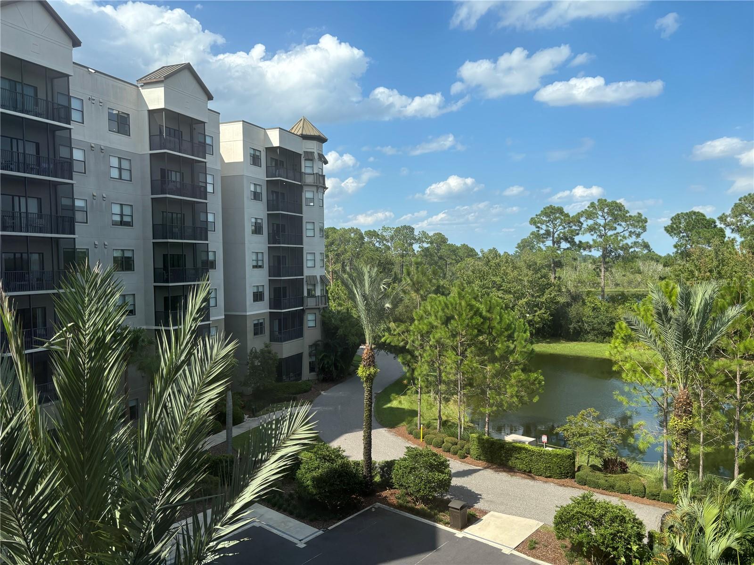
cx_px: 377
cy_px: 282
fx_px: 566
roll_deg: +0.5
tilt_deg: -2.8
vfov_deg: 53.1
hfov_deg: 67.3
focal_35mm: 26
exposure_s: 1/2151
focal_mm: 5.96
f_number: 1.6
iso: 50
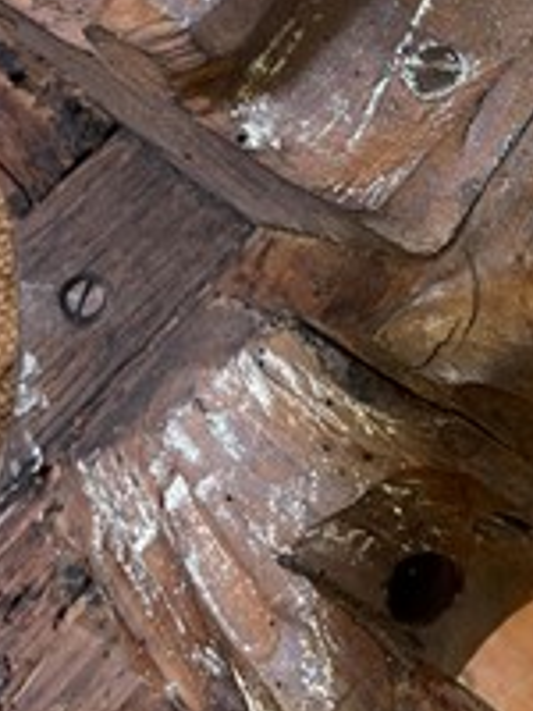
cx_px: 391
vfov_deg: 36.8
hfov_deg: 28.7
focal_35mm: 50
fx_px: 1027
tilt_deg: -63.8
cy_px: 139
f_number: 1.6
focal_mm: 5.1
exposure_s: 1/50
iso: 320
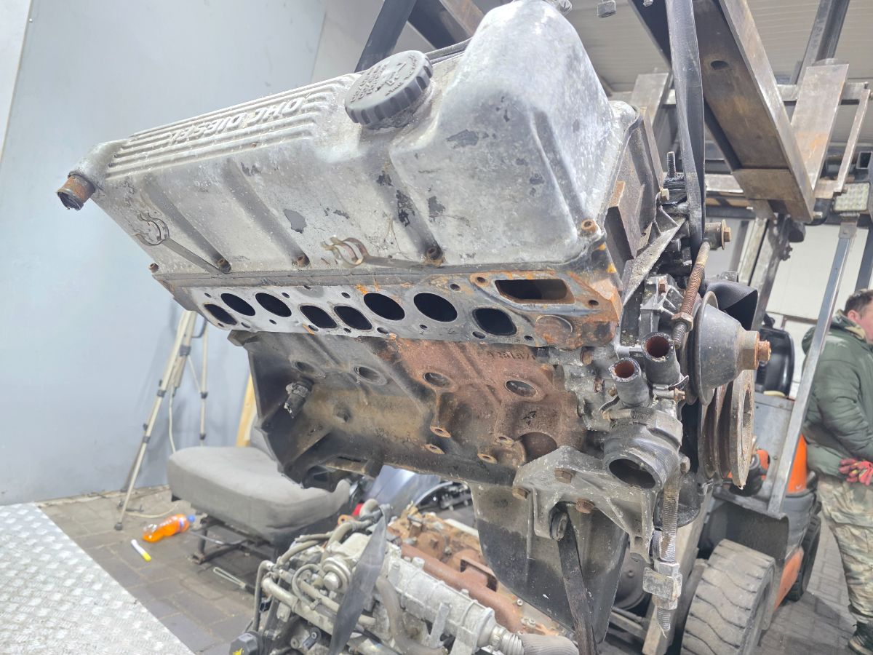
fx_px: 580
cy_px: 328
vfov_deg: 58.9
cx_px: 436
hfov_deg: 73.9
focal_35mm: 23
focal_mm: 6.3
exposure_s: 1/100
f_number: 1.7
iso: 800
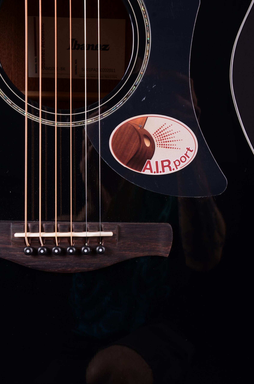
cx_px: 127
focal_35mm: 45
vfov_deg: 43.7
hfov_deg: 29.7
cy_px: 192
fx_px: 478
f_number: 13
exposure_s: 1/200
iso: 200
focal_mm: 30
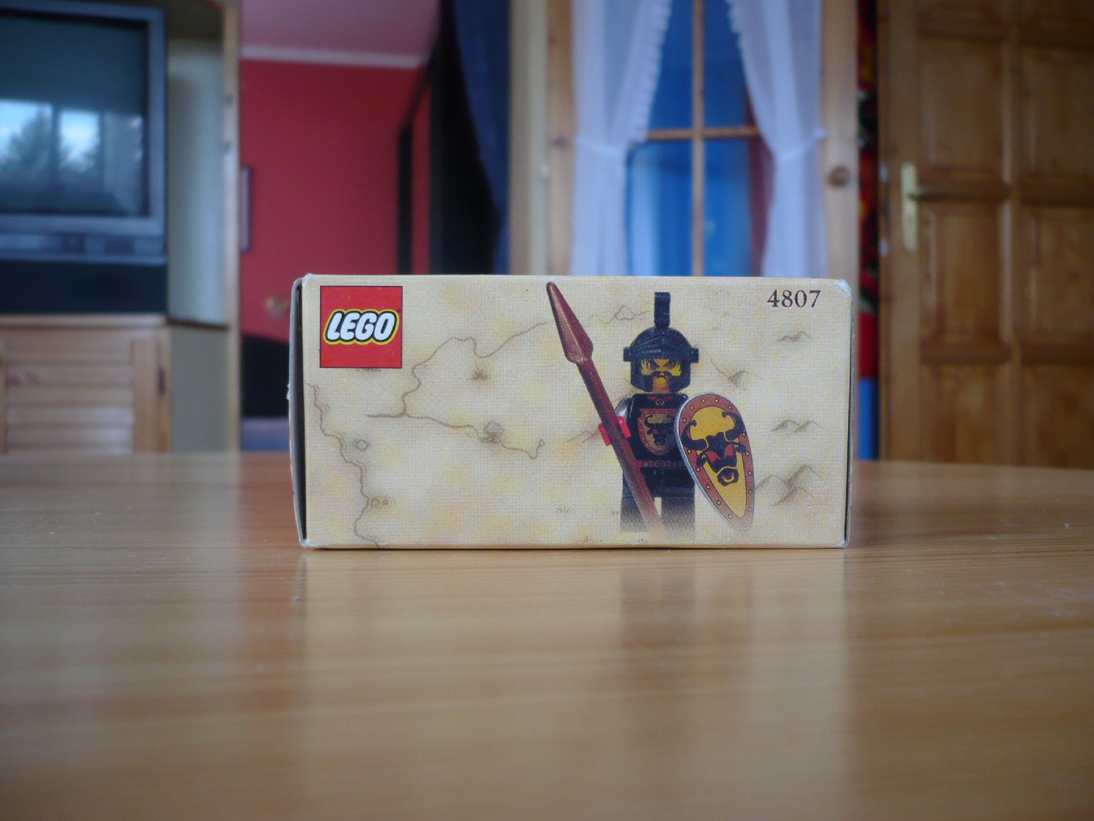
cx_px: 547
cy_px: 410
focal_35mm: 35
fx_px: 1106
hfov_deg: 52.6
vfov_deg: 40.7
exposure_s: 1/30
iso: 100
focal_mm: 5.8
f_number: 2.8
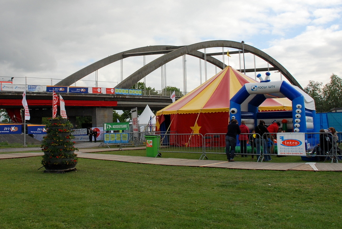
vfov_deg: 48.1
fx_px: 257
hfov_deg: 67.3
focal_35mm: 27
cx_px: 171
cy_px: 114
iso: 320
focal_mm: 18
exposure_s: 1/320
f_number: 9
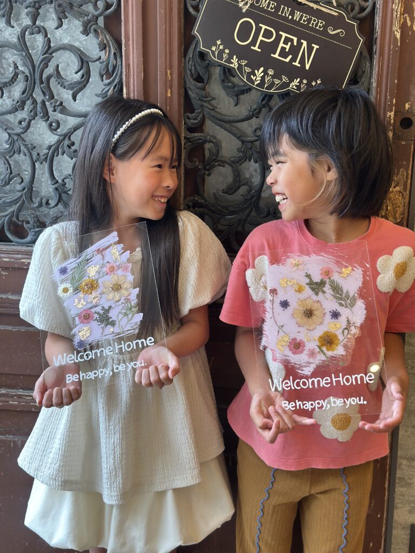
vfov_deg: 39.7
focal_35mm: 48
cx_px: 208
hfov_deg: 30.3
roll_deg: -0.9
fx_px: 767
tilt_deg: -14.8
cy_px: 276
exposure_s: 1/120
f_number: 1.78
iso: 100
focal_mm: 6.86
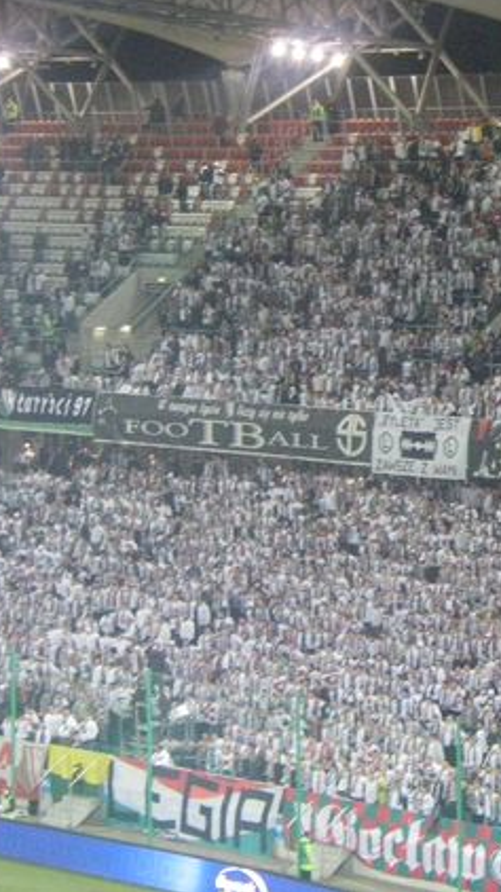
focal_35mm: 128
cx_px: 503
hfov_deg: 9.4
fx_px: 3027
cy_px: 443
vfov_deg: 16.8
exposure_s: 1/80
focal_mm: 14.4
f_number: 4
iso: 800
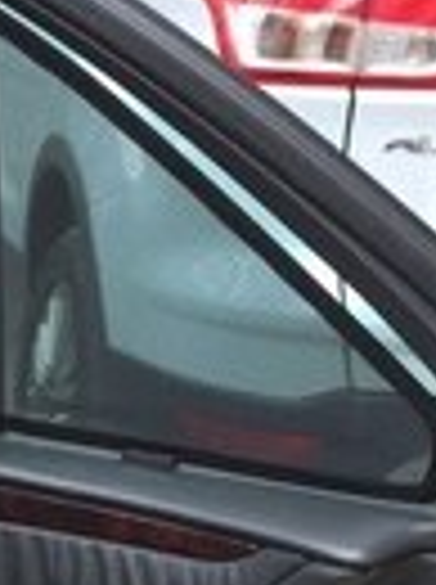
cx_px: -265
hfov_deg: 12.5
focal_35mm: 111
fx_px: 1870
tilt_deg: -24.6
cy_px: 684
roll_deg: -2.3
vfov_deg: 17.0
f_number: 2.2
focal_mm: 4.15
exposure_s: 1/100
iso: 50
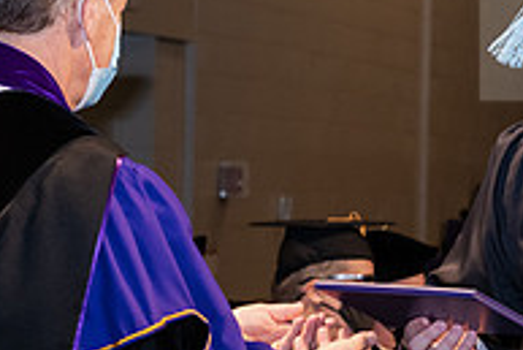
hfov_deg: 10.4
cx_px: 398
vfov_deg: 6.9
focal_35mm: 198
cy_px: 202
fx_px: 2879
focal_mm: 66
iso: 1600
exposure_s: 1/200
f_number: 6.3
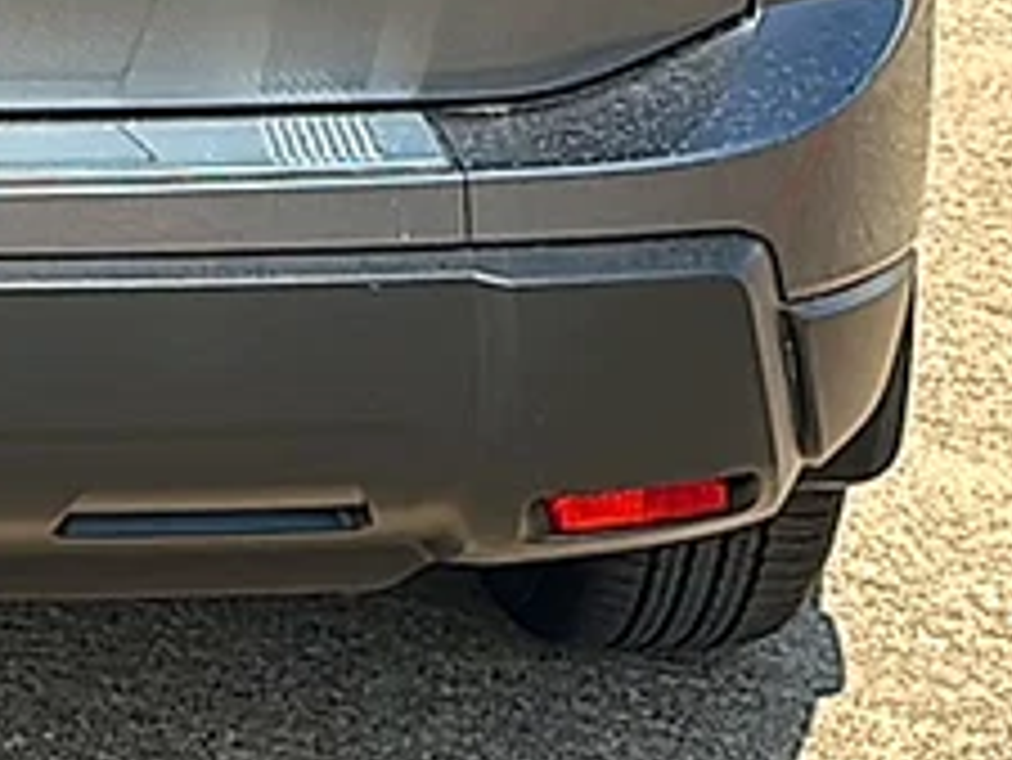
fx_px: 3452
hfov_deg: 15.9
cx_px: -252
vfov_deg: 12.0
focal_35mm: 118
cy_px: -389
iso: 80
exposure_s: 1/5051
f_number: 1.78
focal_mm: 6.86
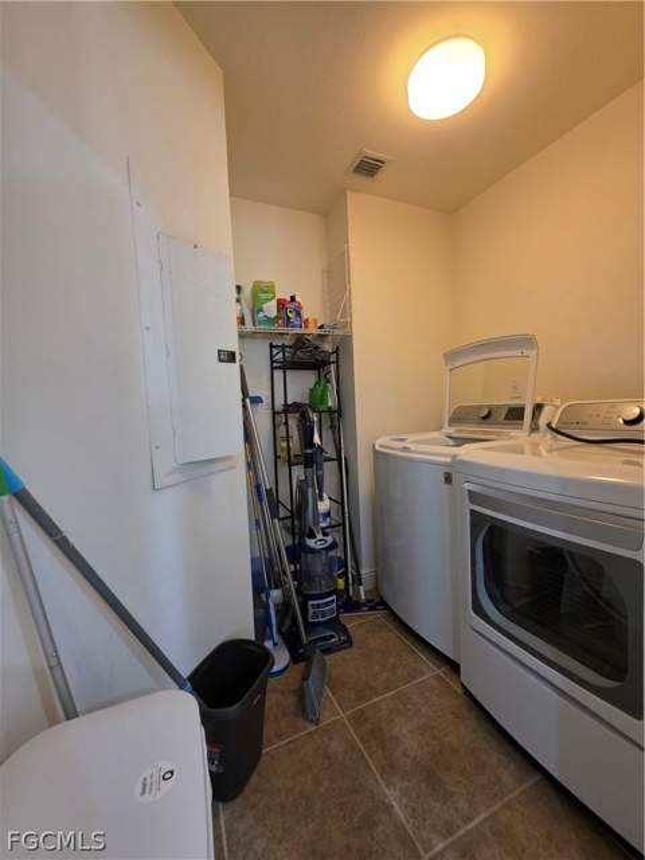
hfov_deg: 89.9
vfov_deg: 106.2
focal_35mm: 13
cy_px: 430
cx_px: 322
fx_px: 323
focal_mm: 2.2
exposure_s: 1/60
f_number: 1.9
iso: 250
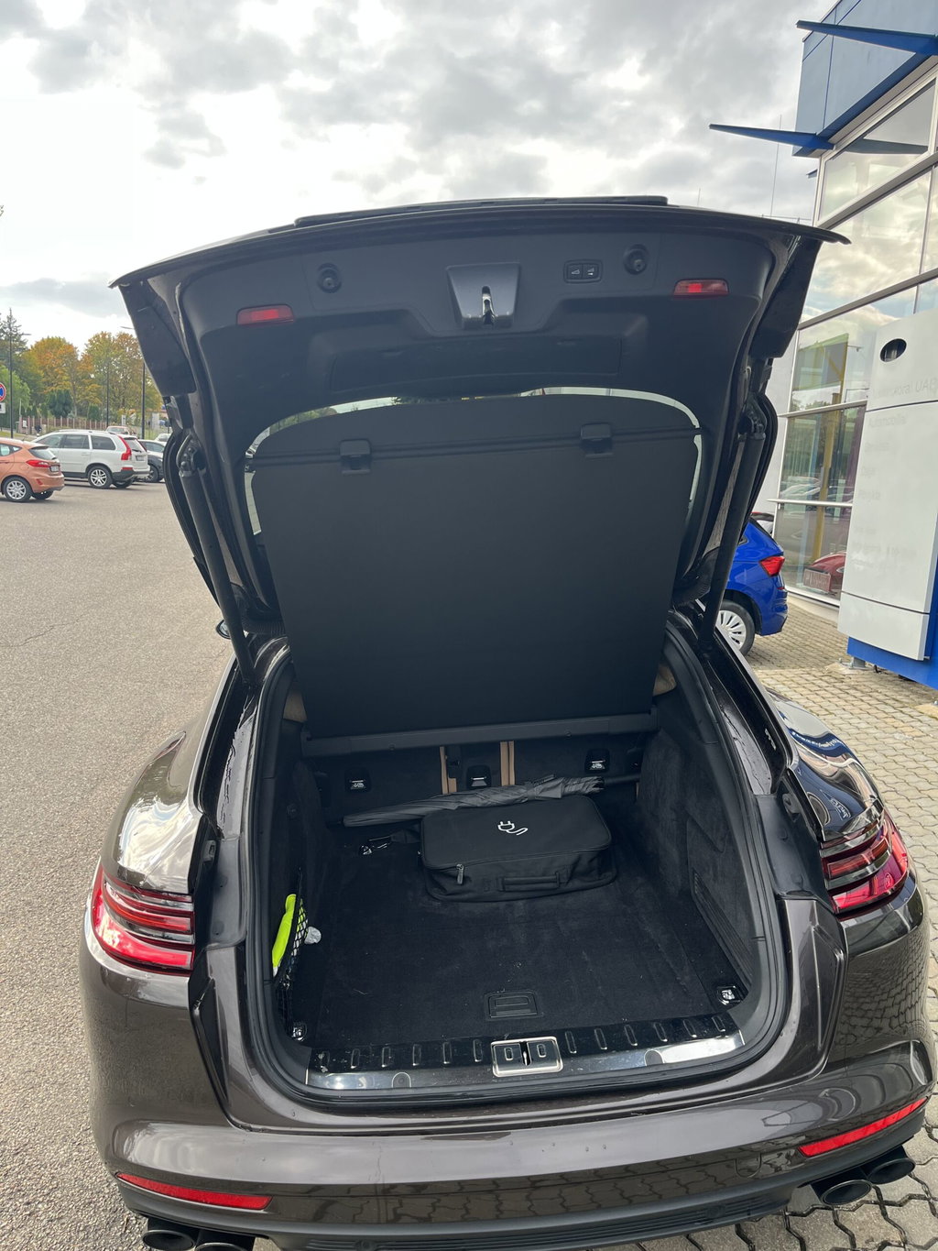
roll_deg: -5.1
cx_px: 469
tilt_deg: -11.4
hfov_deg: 53.1
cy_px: 626
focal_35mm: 26
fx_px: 939
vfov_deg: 67.3
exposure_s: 1/388
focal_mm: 5.1
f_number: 1.6
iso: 50
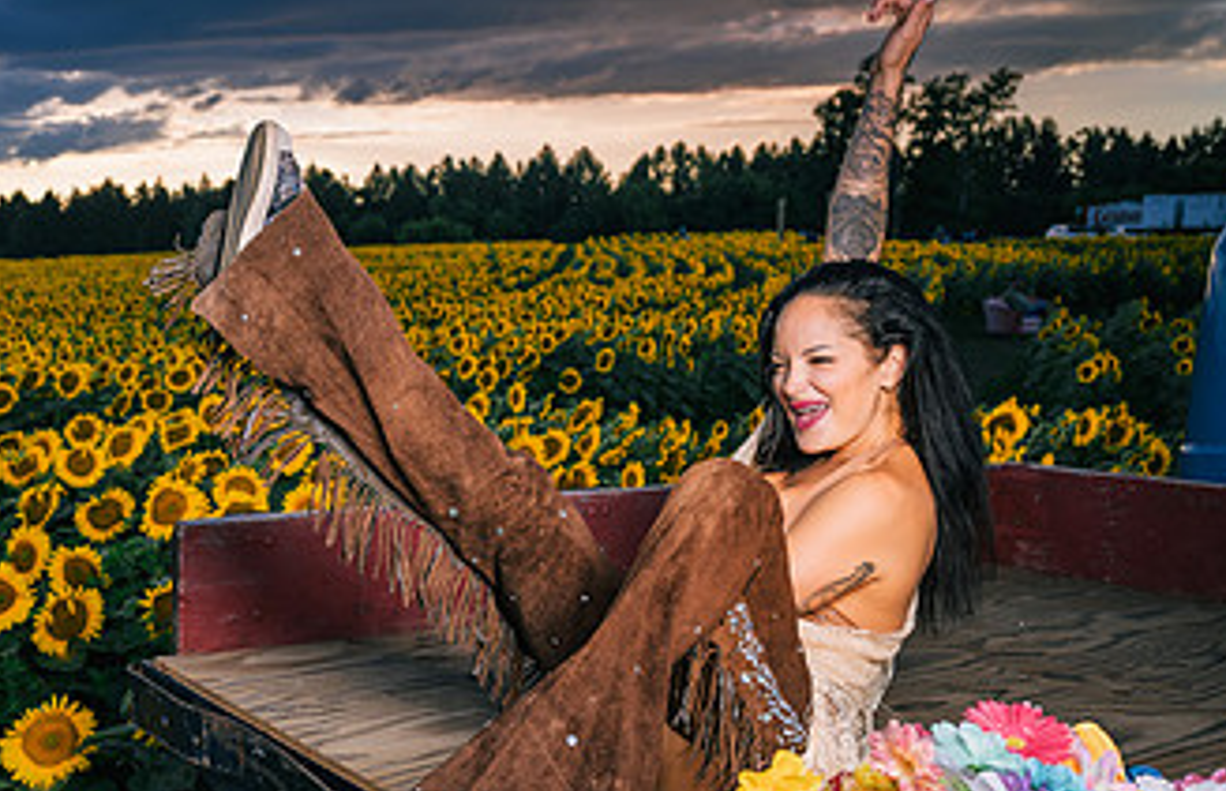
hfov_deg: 44.3
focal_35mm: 43
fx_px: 1450
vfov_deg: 30.4
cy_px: 508
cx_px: 300
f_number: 3.2
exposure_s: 1/160
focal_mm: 24
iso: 100
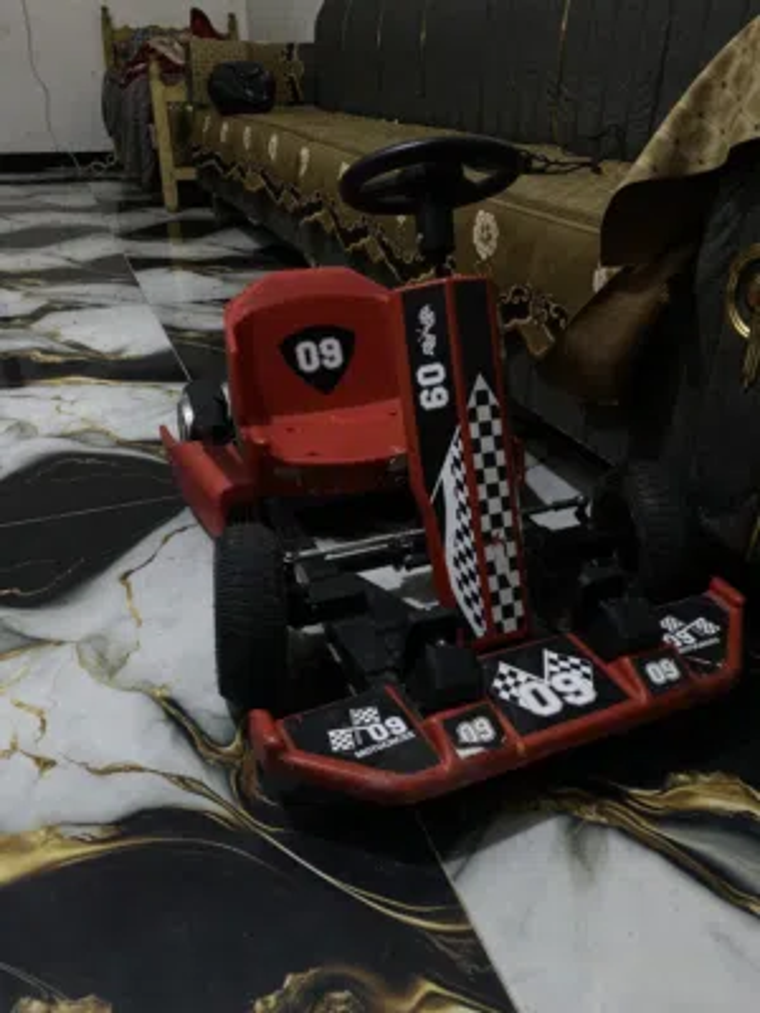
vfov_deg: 67.3
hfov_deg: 53.1
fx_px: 761
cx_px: 380
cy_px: 506
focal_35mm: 26
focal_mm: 4.25
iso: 250
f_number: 1.8
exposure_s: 1/50
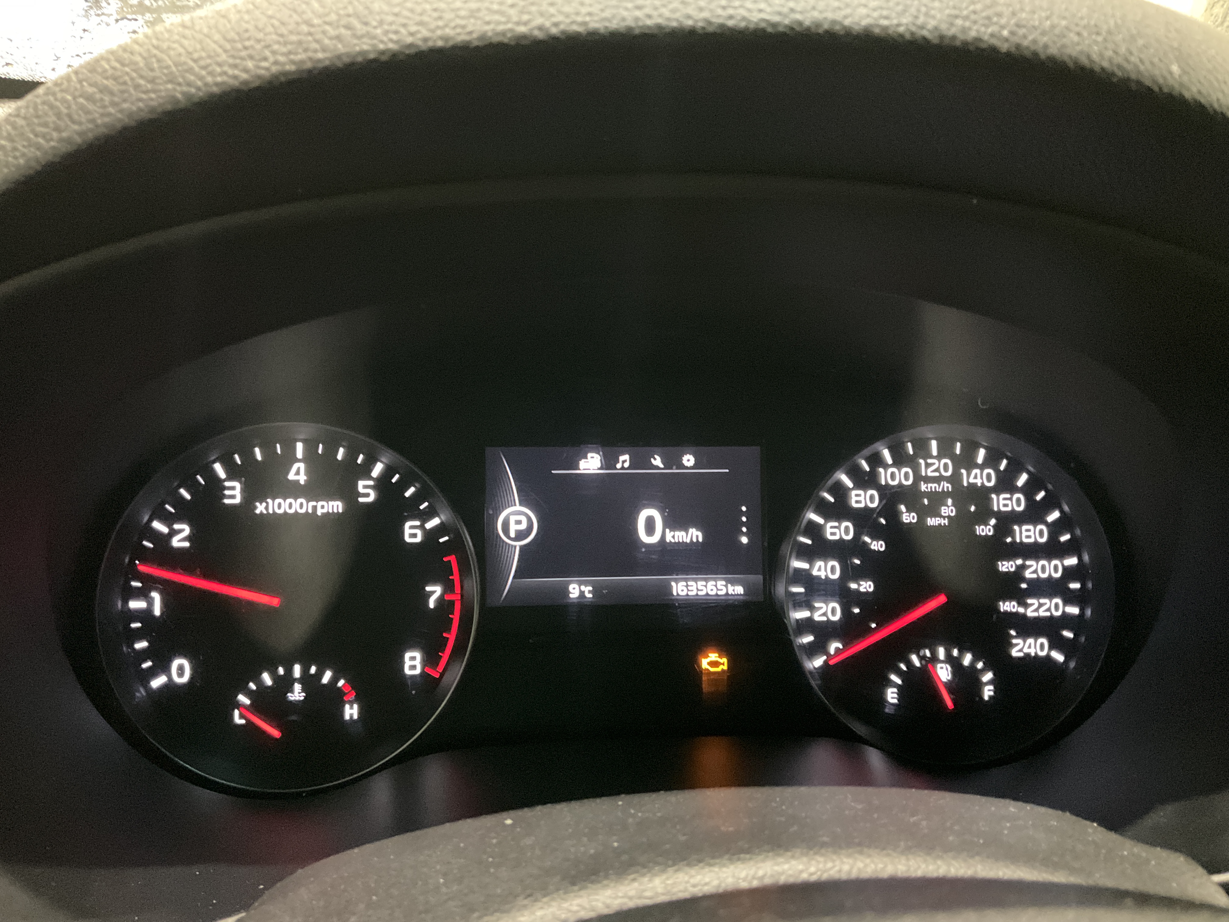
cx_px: 614
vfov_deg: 48.2
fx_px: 1030
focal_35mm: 29
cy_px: 461
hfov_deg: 61.7
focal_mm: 3
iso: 500
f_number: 1.8
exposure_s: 1/24
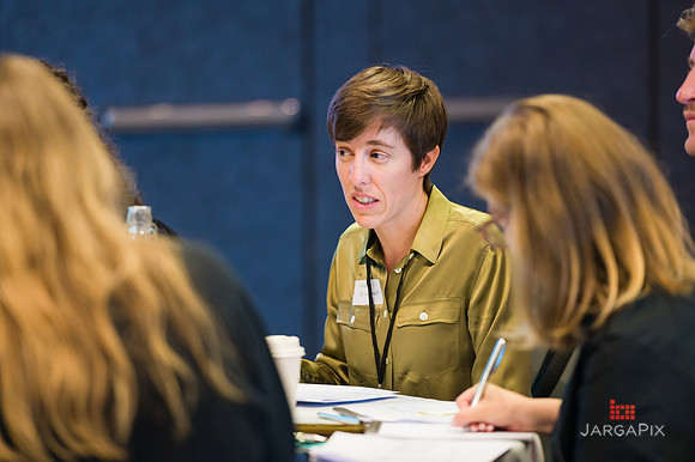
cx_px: 348
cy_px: 231
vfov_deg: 6.7
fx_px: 3954
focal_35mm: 205
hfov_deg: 10.0
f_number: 3.2
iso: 3200
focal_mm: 200
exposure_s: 1/200
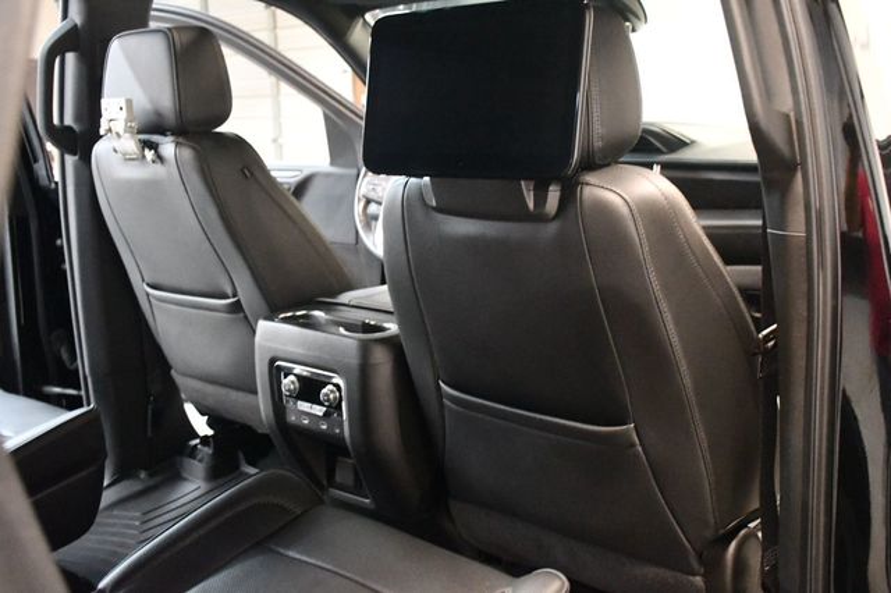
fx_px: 965
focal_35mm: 39
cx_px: 446
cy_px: 296
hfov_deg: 49.6
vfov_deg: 34.2
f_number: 3.8
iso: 12800
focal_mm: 26
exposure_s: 1/60
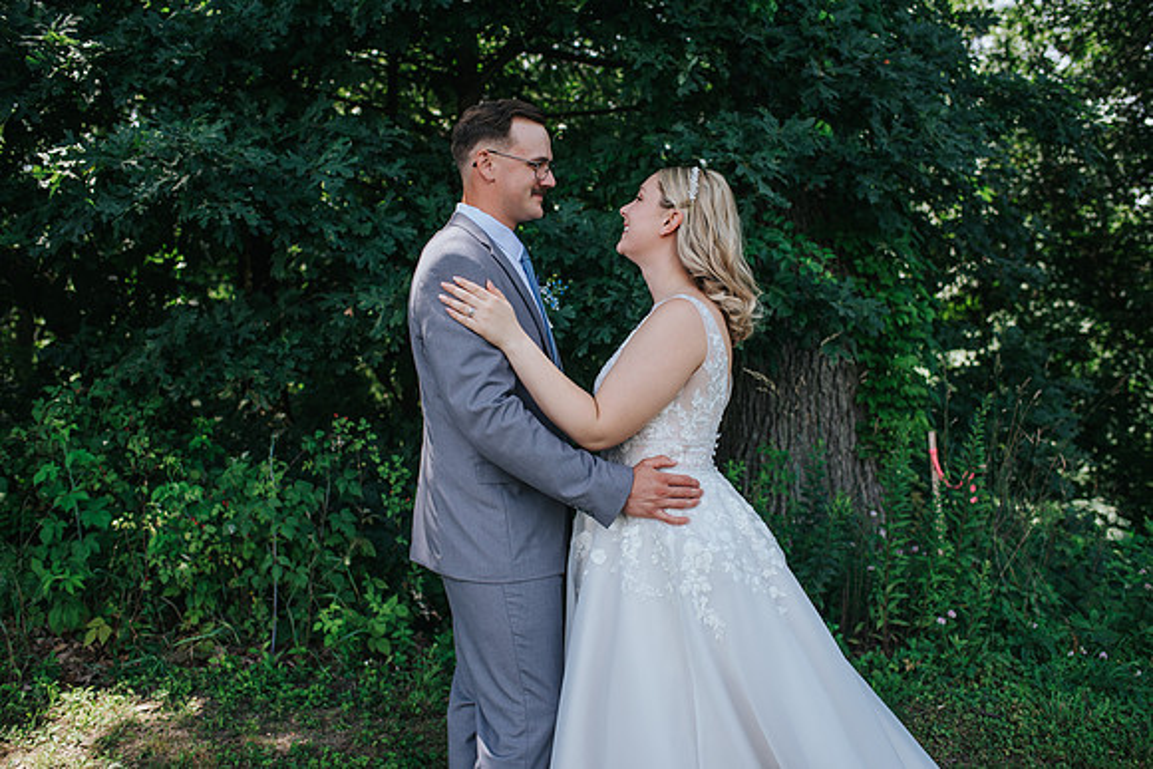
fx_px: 1121
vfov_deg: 37.9
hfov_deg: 54.4
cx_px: 576
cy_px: 384
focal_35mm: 35
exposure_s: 1/500
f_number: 2.8
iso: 140
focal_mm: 35
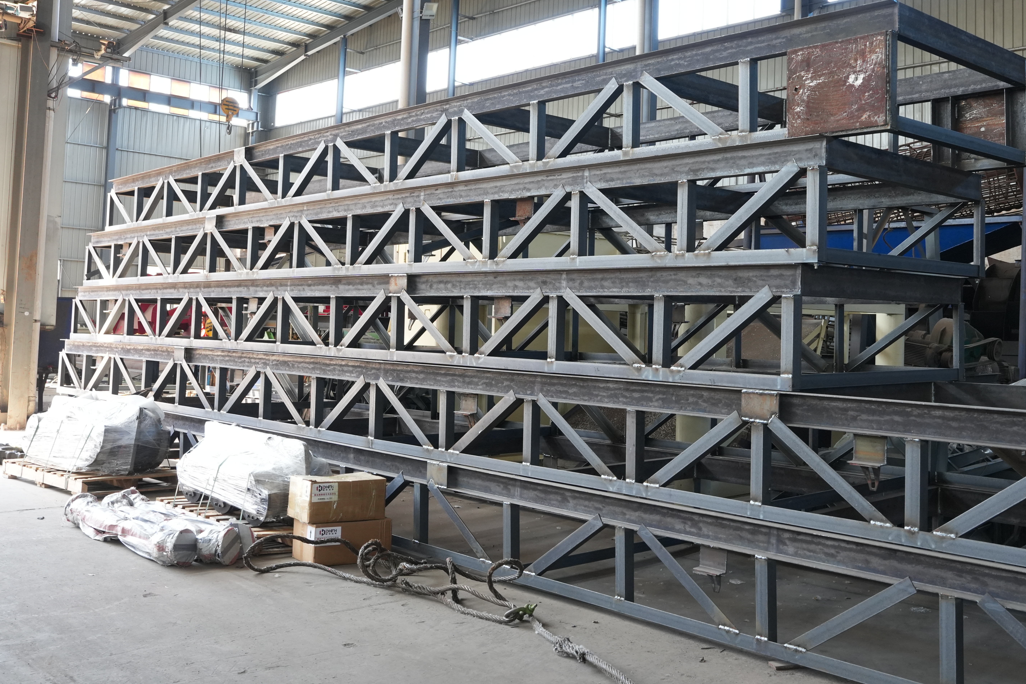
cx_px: 620
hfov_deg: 51.5
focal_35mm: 37
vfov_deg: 35.8
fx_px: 1054
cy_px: 278
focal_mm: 30
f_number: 8
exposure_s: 1/60
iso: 2000
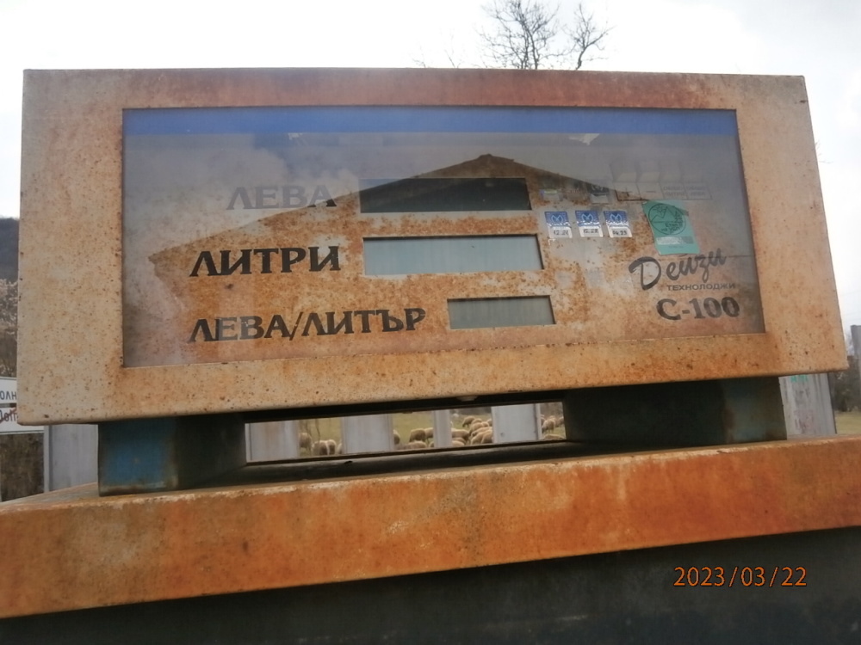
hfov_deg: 67.3
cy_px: 322
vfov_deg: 53.1
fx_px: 647
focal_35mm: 26
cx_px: 430
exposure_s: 1/800
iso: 80
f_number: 2.8
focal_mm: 4.7
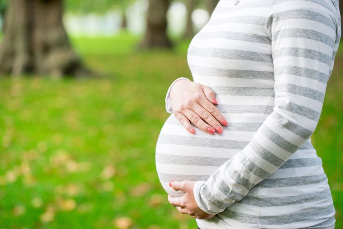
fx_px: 953
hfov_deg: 20.4
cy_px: 114
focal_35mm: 100
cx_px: 172
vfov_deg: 13.7
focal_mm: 100
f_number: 3.5
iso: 200
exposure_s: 1/100
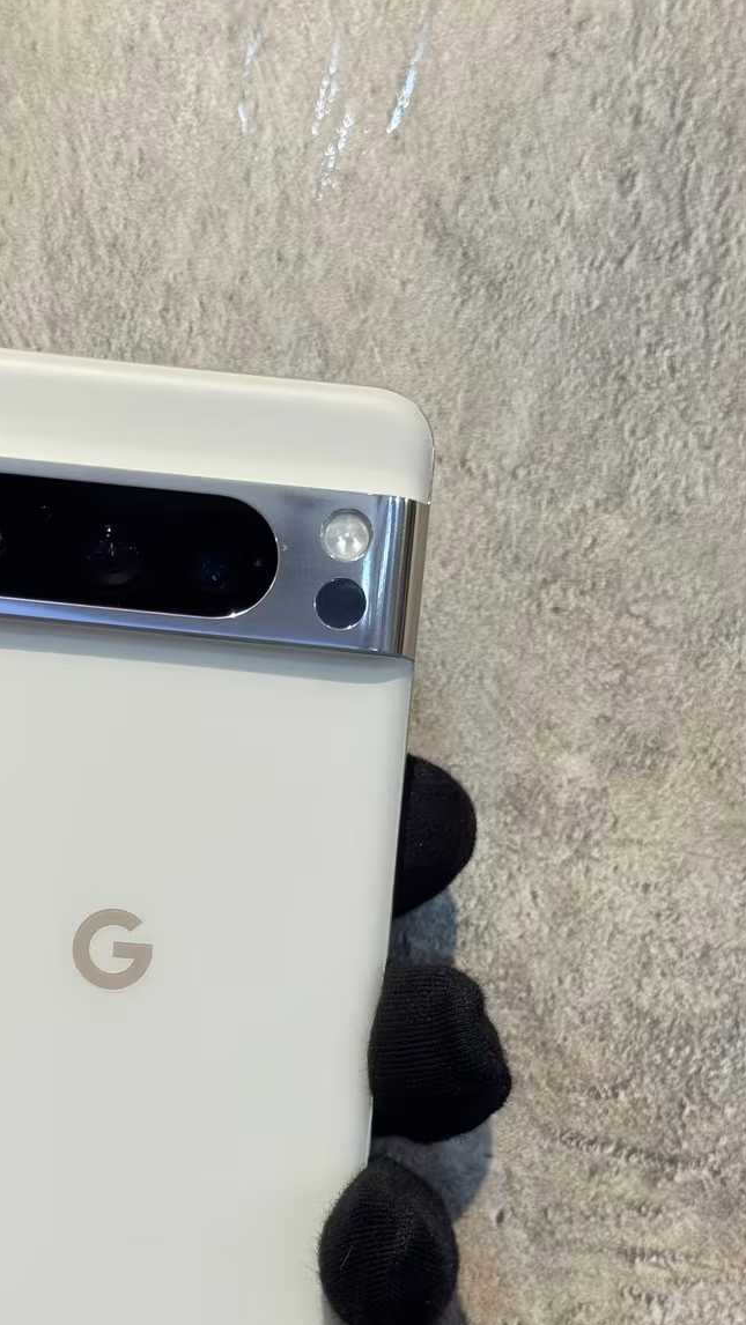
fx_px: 2566
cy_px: 912
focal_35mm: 73
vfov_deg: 28.7
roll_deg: -14.7
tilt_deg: +5.9
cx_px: 155
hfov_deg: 16.4
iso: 50
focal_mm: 6.76
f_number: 1.78
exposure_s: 1/50
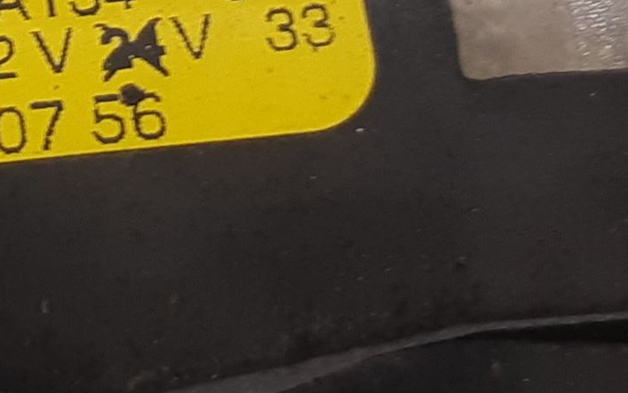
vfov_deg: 15.9
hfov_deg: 24.2
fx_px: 1353
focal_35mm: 79
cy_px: -70
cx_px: -89
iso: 64
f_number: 1.7
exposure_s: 1/50
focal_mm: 3.93
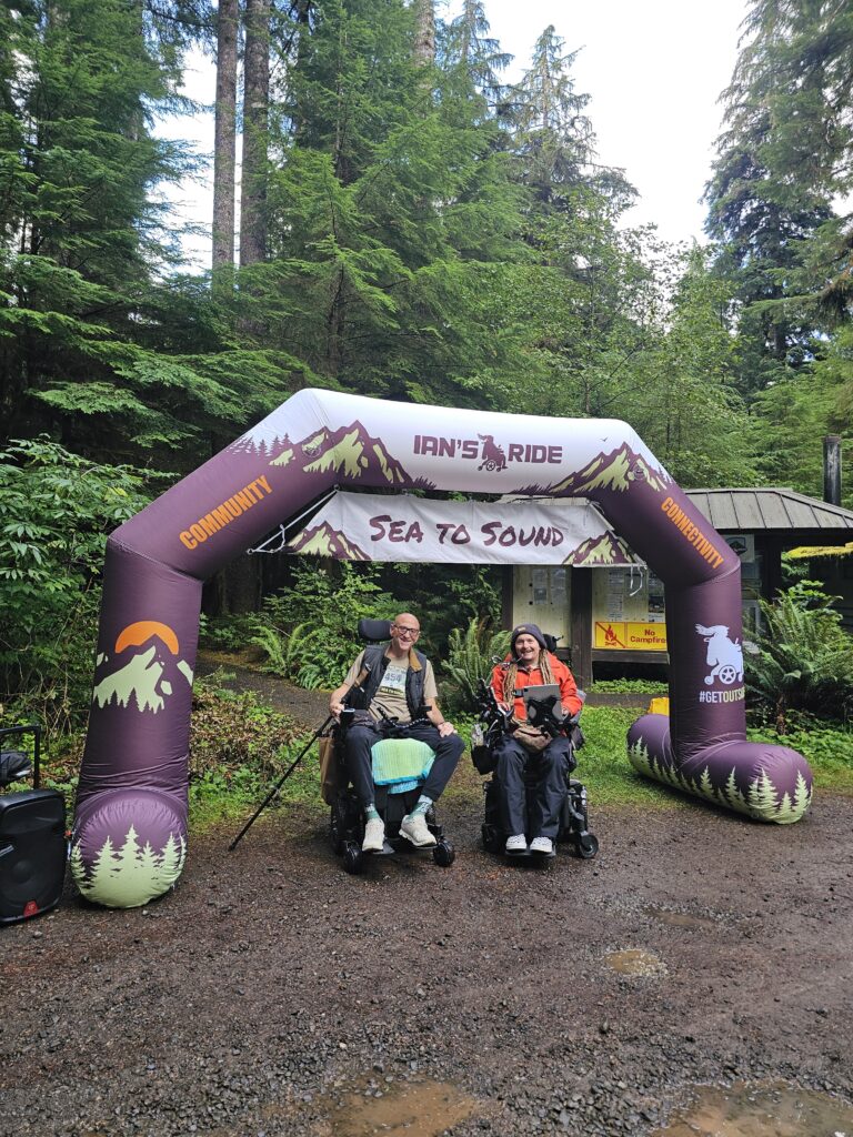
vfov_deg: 73.9
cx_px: 426
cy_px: 568
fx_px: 756
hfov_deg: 58.9
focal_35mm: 23
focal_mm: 6.3
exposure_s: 1/180
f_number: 1.7
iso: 64
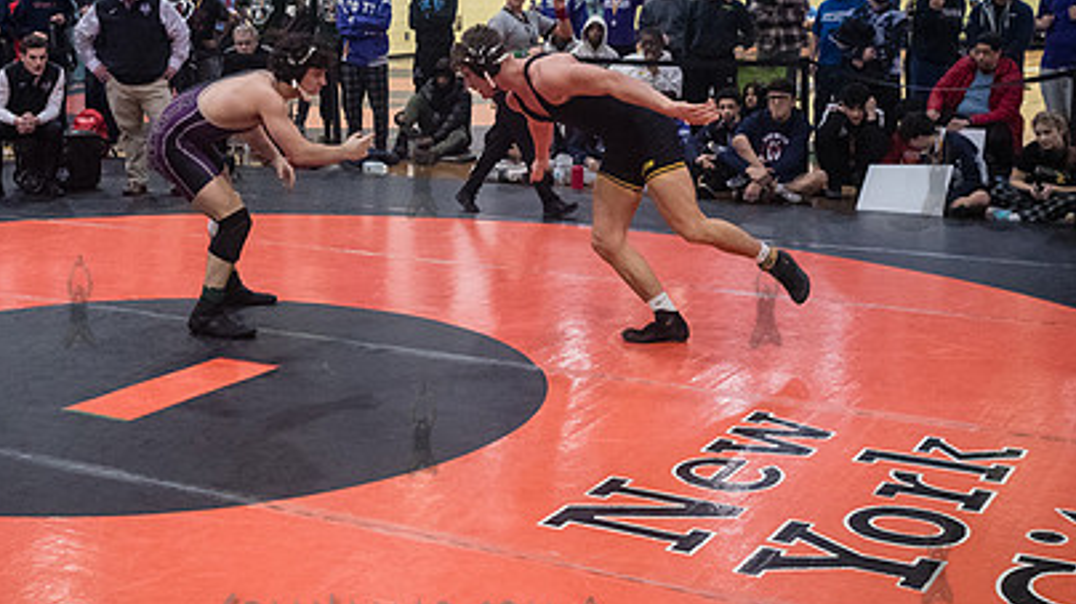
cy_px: 172
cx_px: 421
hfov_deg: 38.3
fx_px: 1540
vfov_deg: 22.1
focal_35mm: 54
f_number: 4
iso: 8000
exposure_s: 1/400
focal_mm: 35
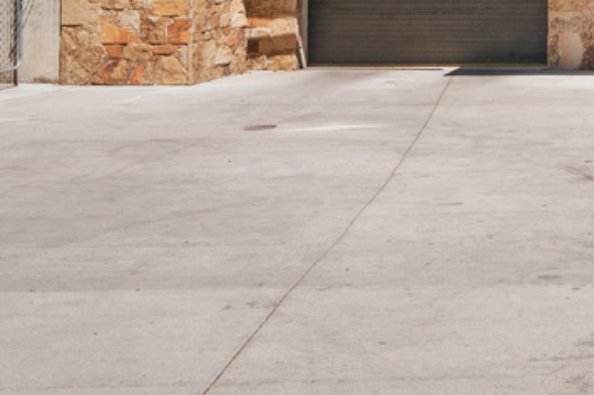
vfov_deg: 12.7
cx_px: 1116
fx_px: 1663
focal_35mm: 101
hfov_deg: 16.4
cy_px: -247
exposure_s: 1/500
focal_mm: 17.5
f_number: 8
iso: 400
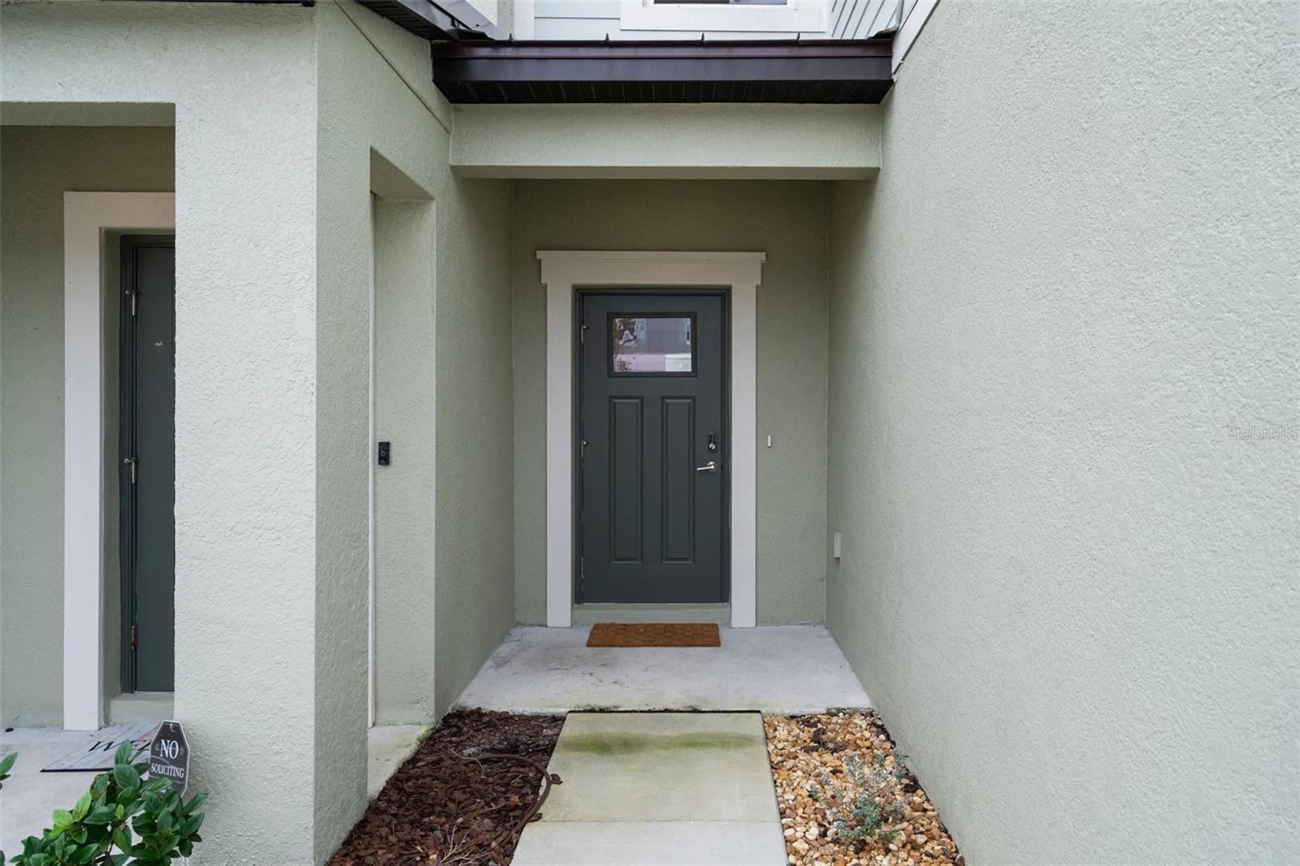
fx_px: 830
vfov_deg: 55.1
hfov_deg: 76.1
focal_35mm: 23
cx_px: 650
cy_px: 433
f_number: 8
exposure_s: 1/40
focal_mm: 23
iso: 320
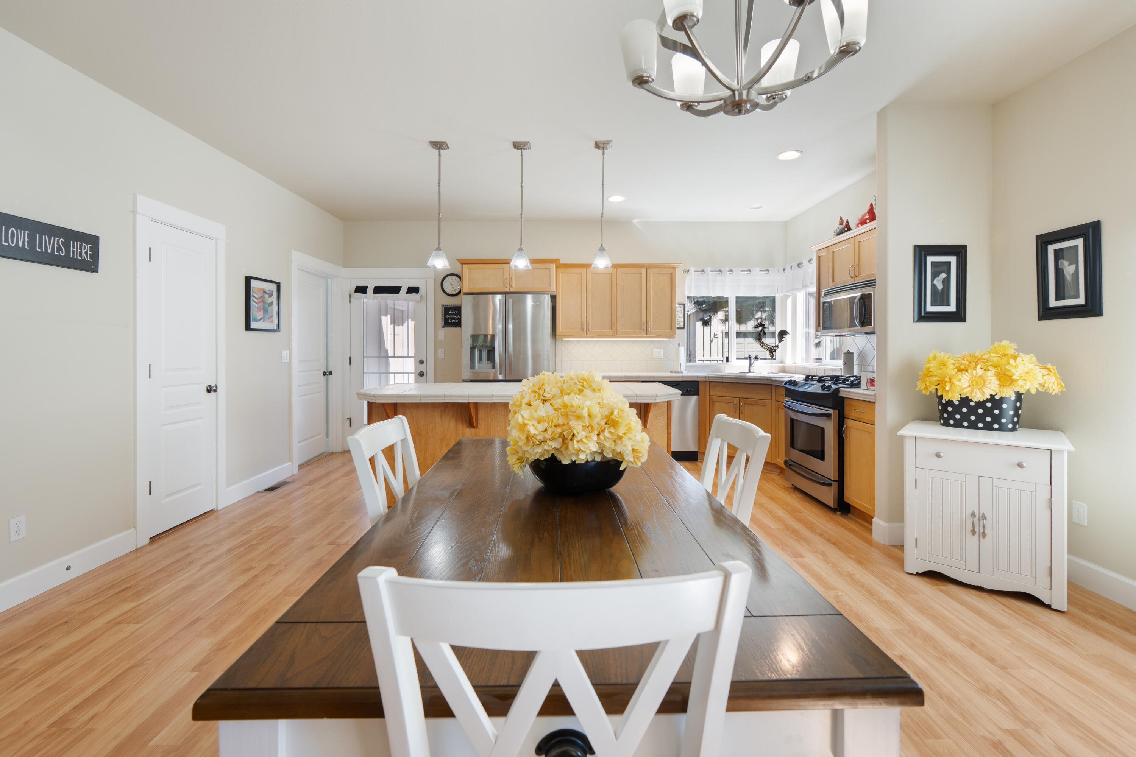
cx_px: 568
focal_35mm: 15
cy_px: 378
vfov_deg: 77.3
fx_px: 473
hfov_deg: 100.4
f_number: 4
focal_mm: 10
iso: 100
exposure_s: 1/4
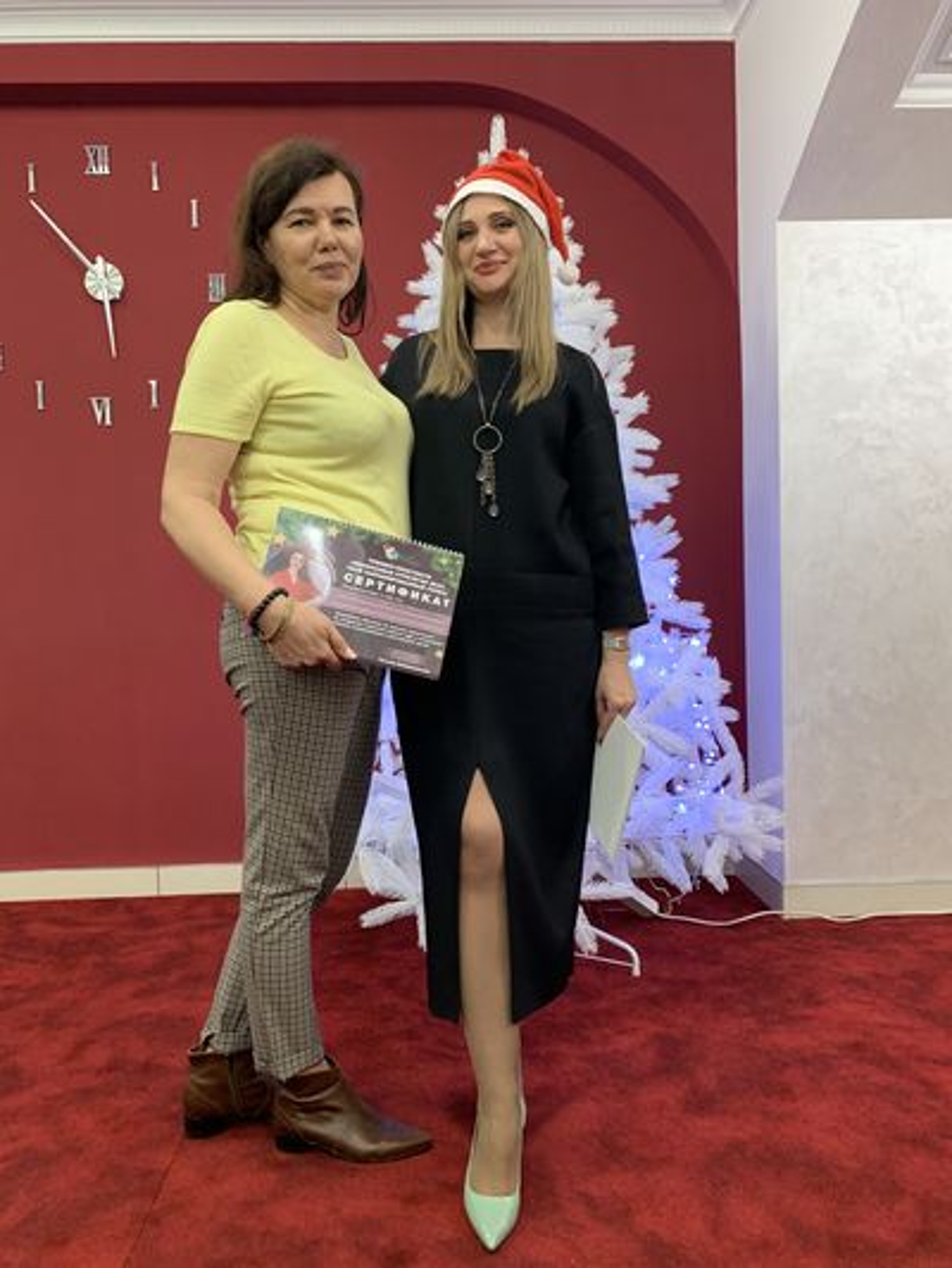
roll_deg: +1.4
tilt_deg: -1.6
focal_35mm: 26
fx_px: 953
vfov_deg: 67.3
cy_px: 634
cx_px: 476
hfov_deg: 53.1
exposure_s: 1/50
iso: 250
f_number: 1.8
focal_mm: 4.25
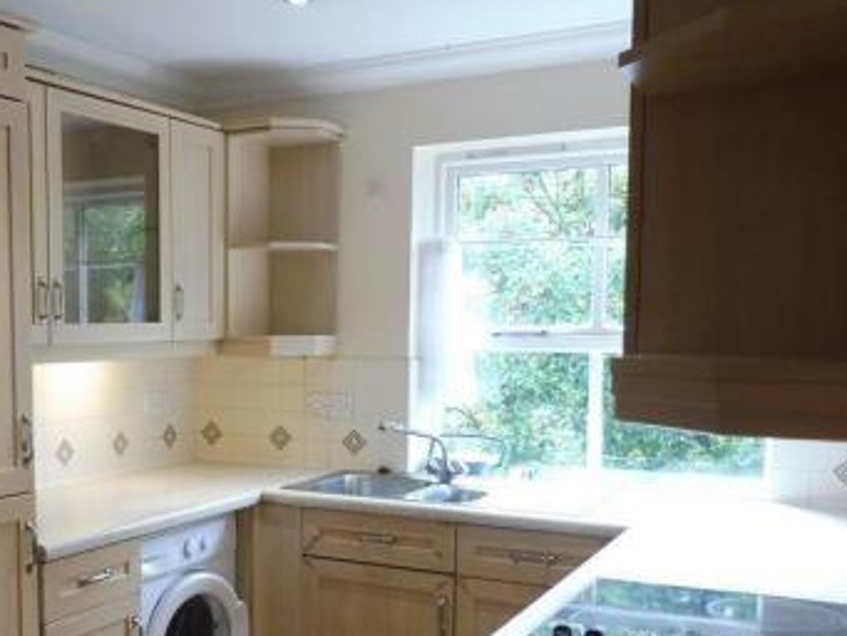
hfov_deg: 44.0
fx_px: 1004
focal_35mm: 41
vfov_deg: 34.7
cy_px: 436
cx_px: 192
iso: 320
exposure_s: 1/60
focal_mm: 4.3
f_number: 3.3
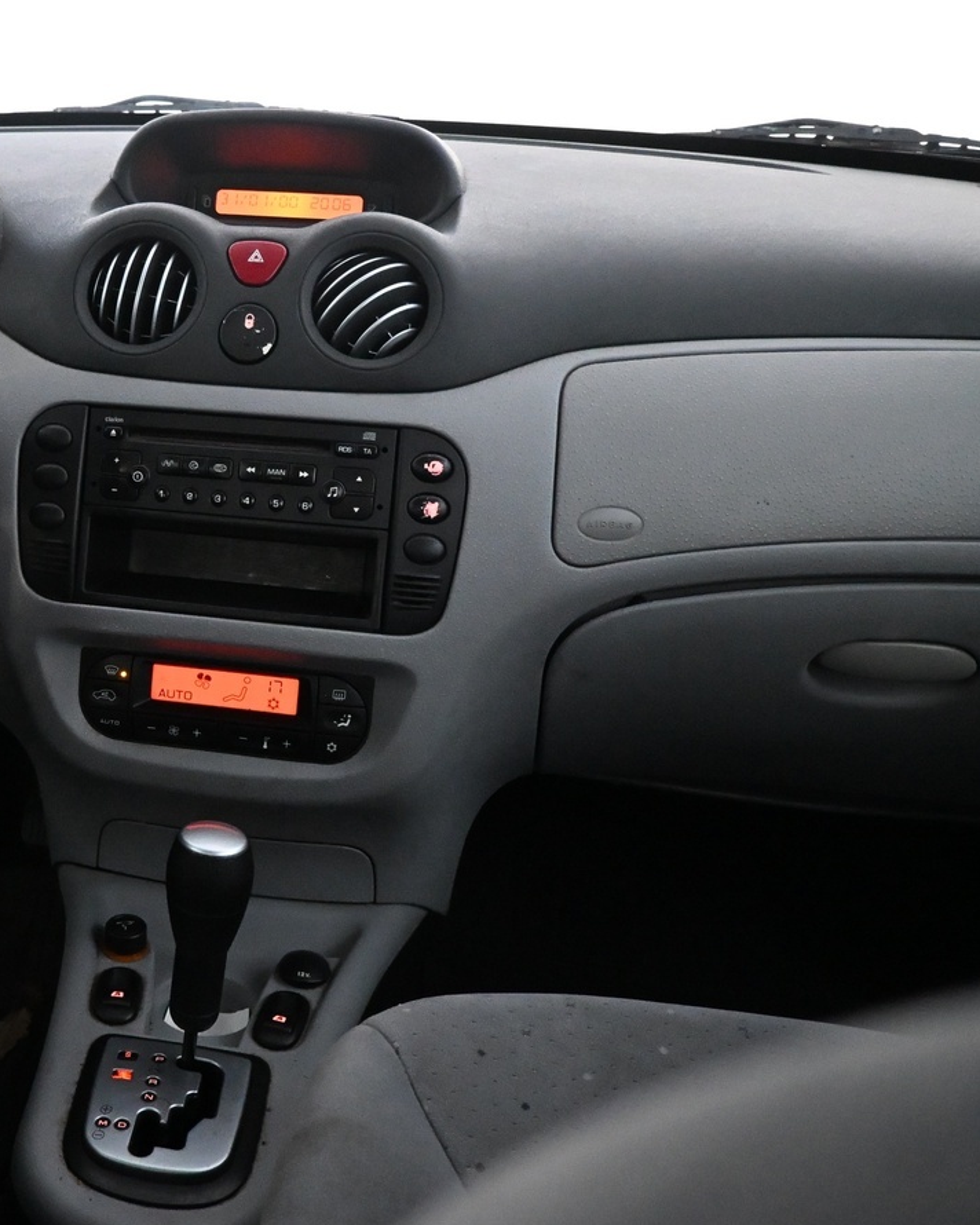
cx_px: 95
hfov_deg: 34.4
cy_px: 563
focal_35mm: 41
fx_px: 1486
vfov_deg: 44.8
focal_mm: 16
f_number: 3.5
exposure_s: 1/60
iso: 5000
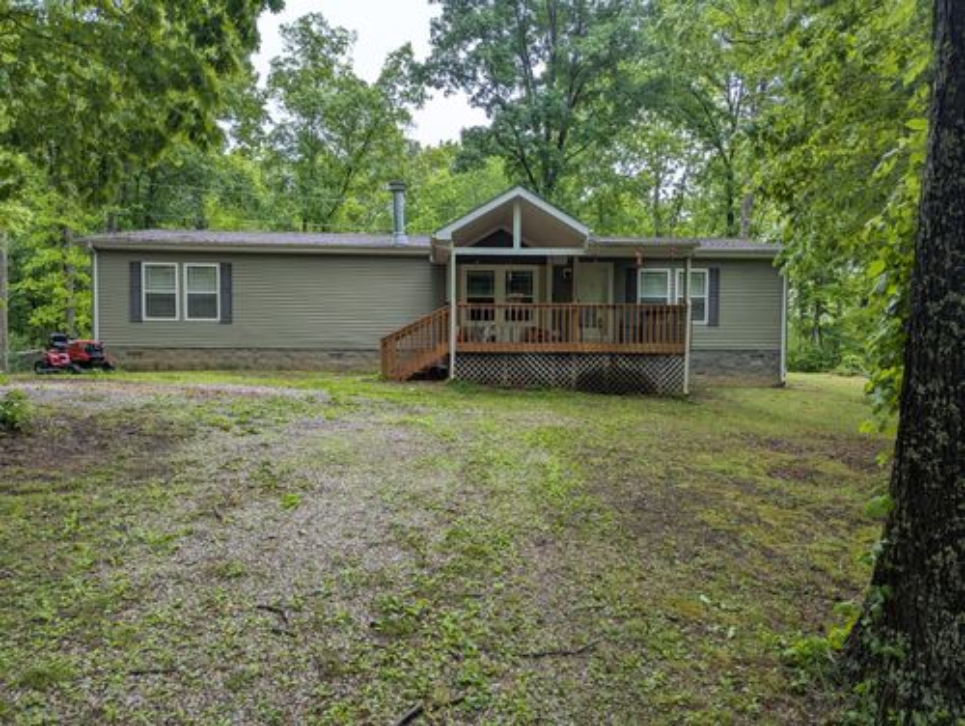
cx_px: 482
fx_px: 670
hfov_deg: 71.5
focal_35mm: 24
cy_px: 363
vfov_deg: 56.9
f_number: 1.85
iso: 43
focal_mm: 6.81
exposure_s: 1/371
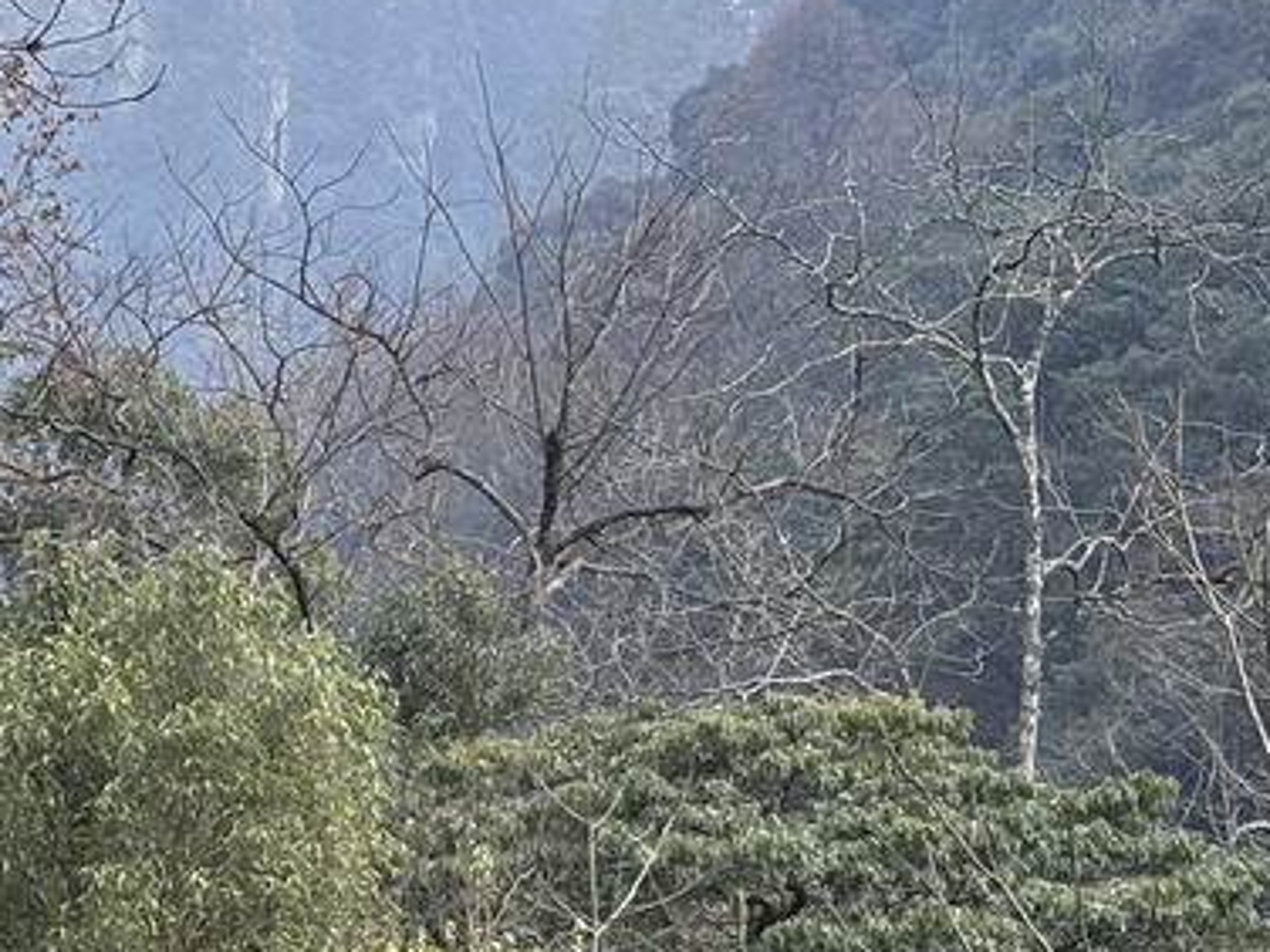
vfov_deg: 8.9
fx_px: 6090
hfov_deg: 11.6
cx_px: -304
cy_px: 1043
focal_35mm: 166
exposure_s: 1/300
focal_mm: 5.96
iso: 50
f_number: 1.6
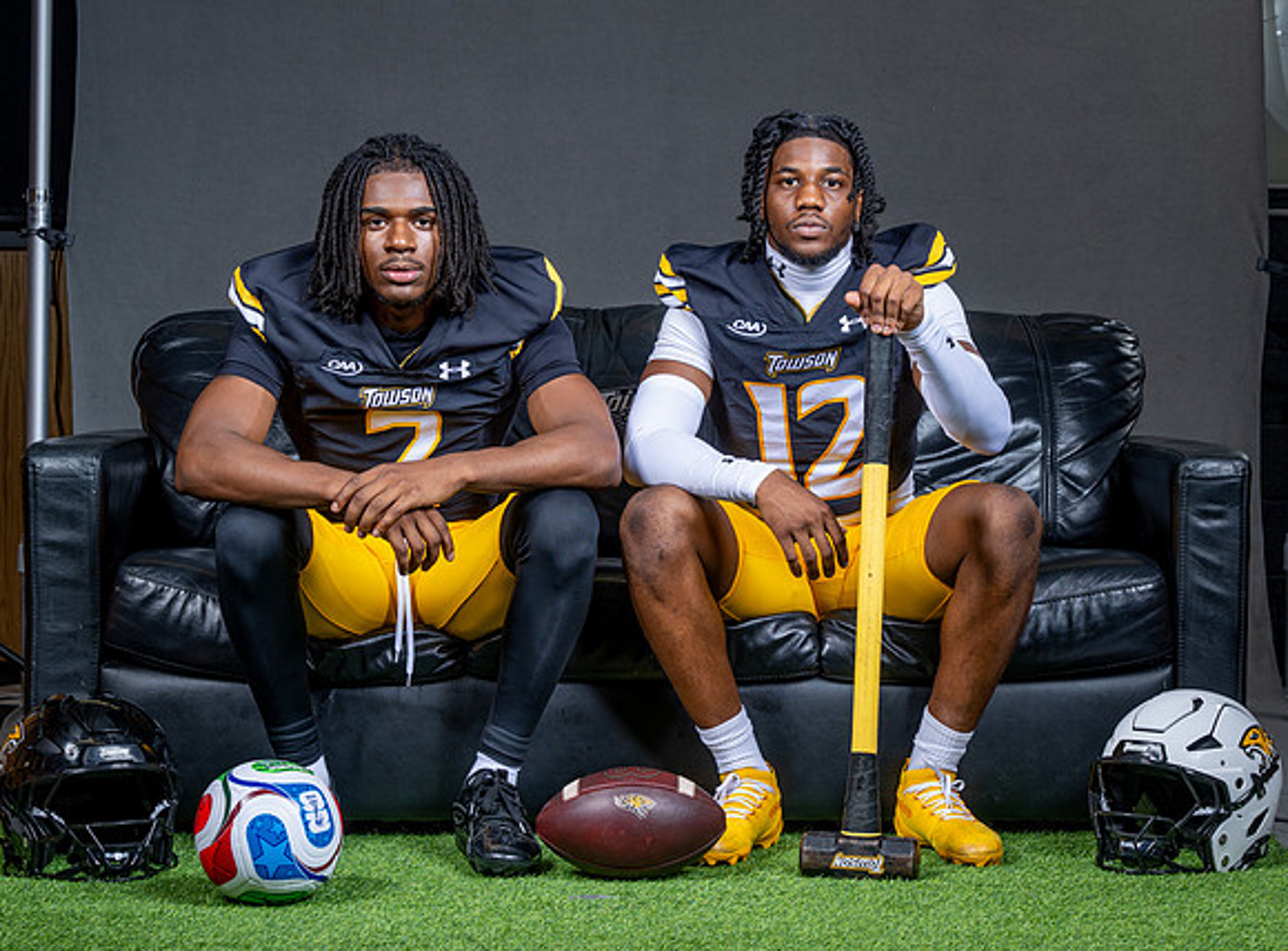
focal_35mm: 79
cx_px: 781
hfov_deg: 24.7
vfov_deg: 18.4
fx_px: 2940
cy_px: 519
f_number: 6.3
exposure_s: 1/200
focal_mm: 59
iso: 100
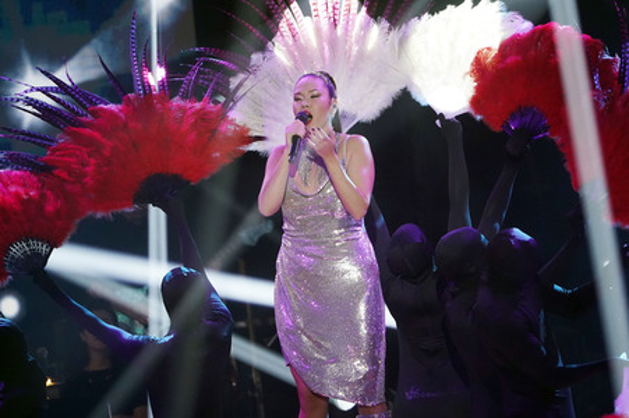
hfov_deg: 5.7
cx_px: 314
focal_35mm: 365
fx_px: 6373
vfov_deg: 3.8
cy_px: 209
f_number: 6.3
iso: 5000
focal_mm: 365
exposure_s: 1/160
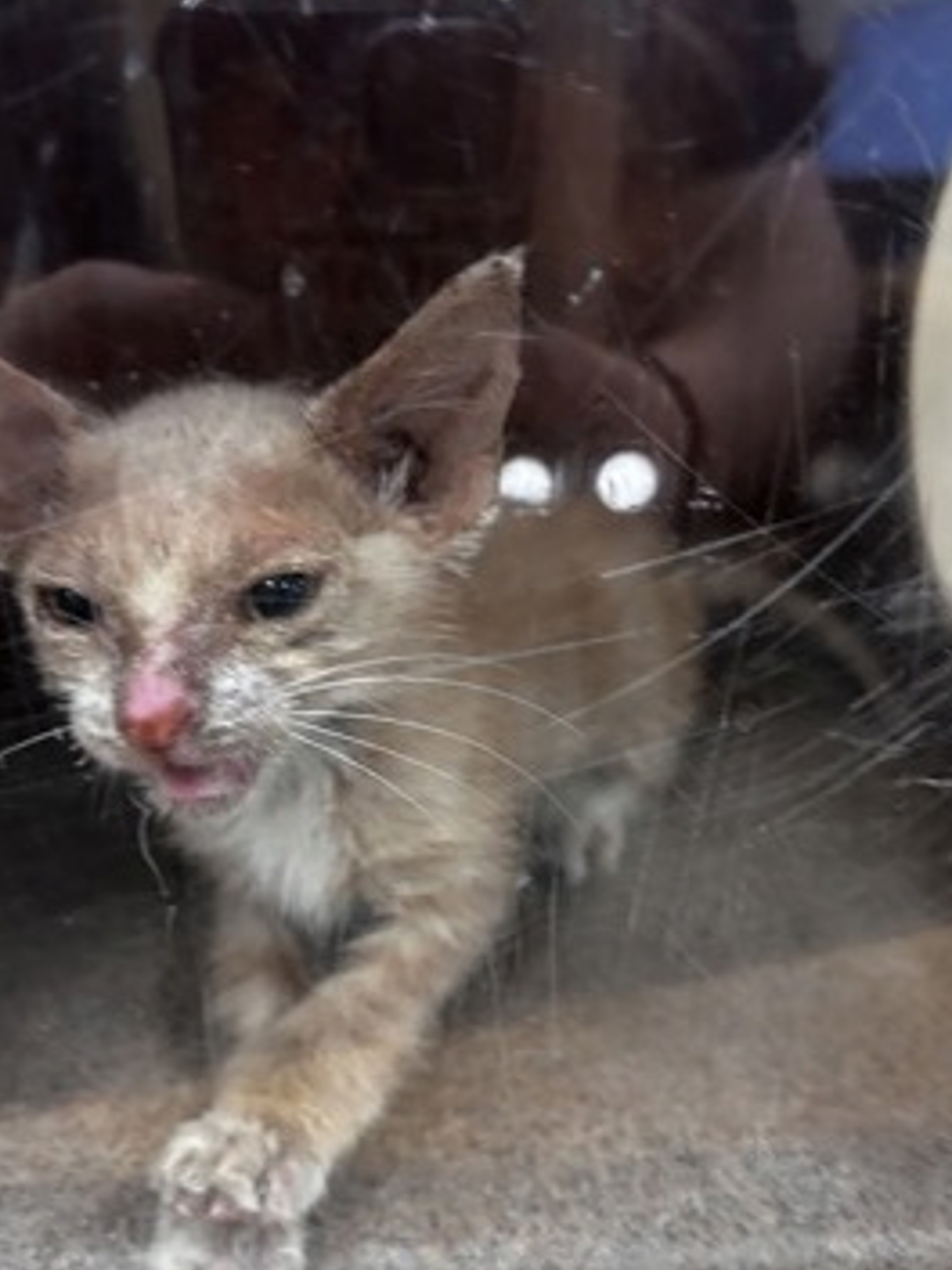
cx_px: 449
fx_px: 1137
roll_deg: +1.2
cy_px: 653
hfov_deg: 45.4
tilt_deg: -23.3
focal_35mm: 31
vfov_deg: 58.3
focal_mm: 5.7
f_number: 1.5
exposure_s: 1/60
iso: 320
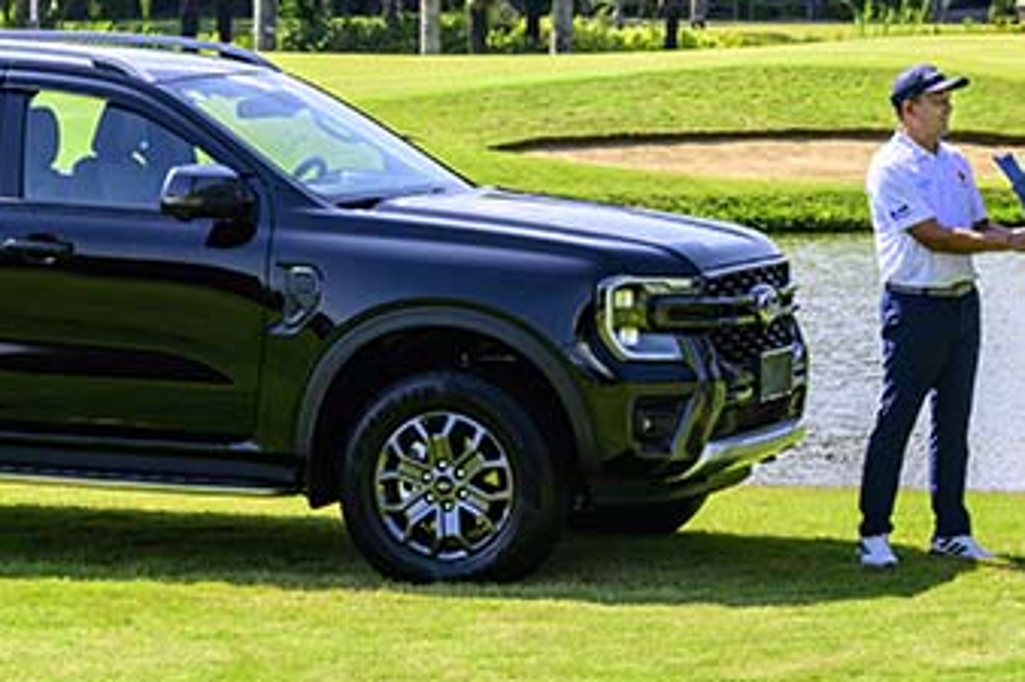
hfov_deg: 10.3
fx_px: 5663
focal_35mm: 199
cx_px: 282
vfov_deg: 6.8
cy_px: -145
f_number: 9
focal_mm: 70
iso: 320
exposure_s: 1/500
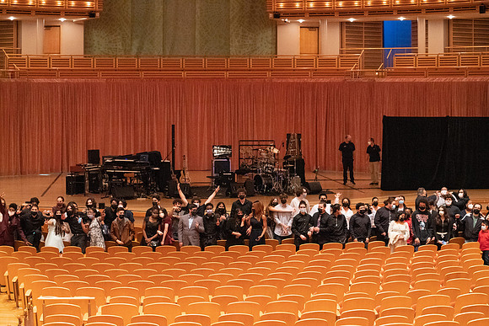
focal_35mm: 70
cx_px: 244
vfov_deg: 19.5
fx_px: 951
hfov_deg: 28.8
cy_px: 163
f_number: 4.5
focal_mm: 70
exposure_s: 1/160
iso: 20000
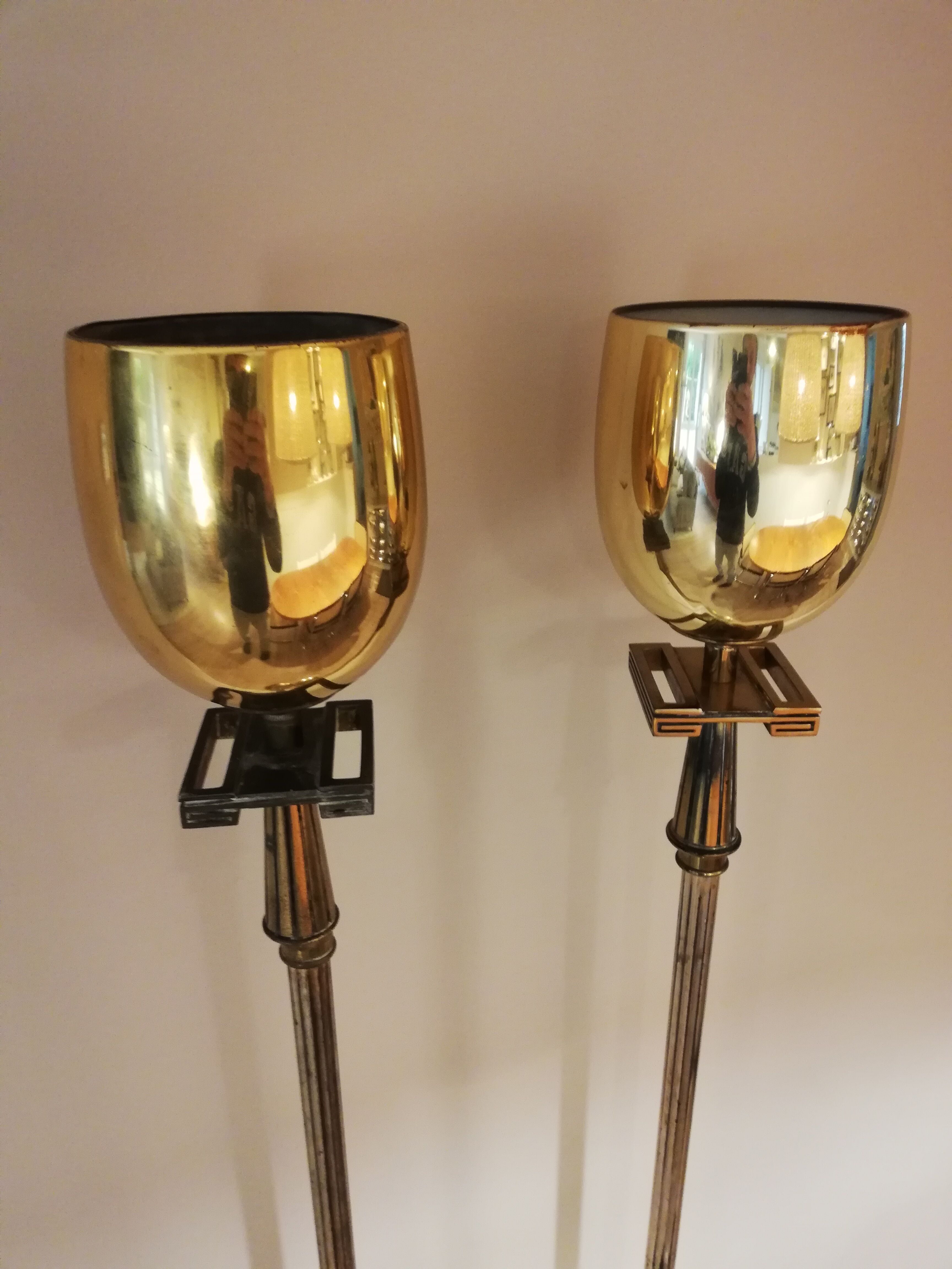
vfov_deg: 67.3
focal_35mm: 26
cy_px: 634
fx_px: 953
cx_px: 476
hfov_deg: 53.1
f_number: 2.2
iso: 500
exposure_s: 1/20
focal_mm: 3.81
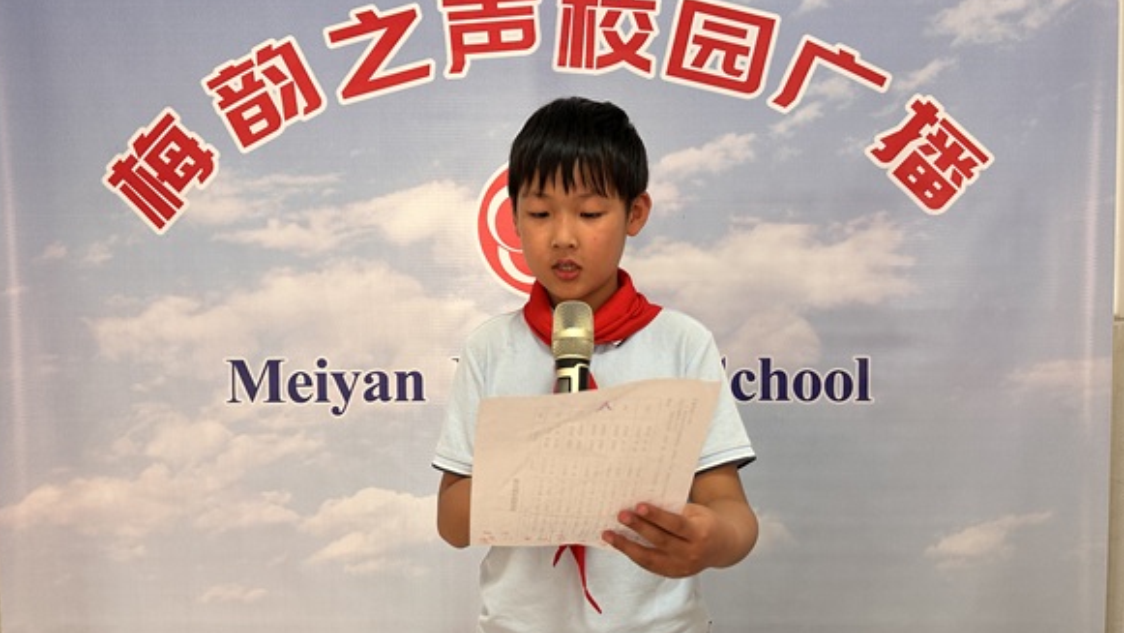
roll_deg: -0.5
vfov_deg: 42.9
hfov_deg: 69.9
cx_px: 555
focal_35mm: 27
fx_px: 805
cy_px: 319
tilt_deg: -3.3
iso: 160
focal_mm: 6.86
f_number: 1.78
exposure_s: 1/50
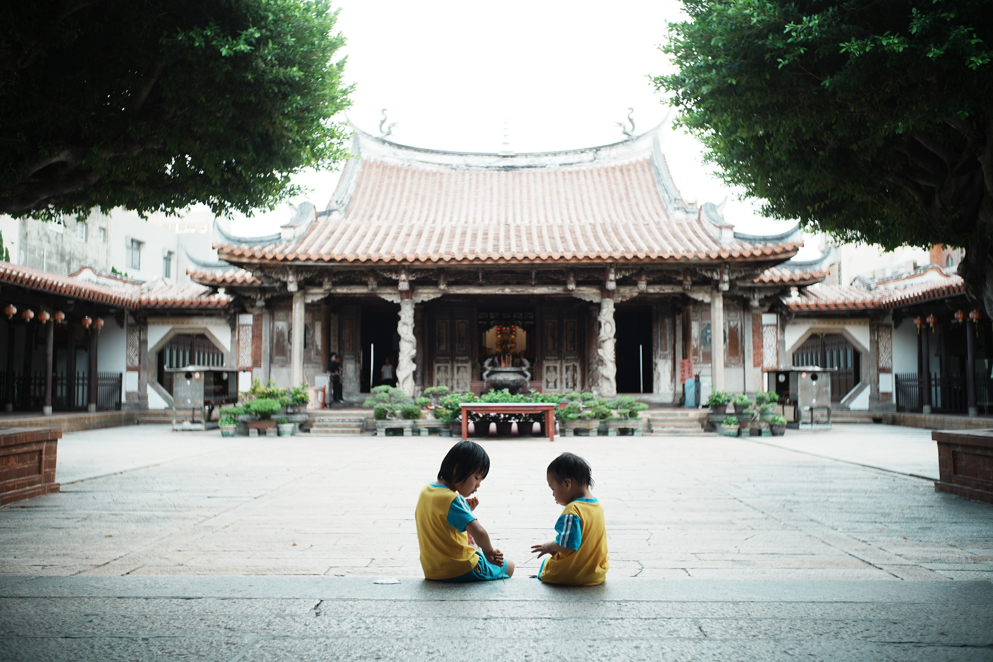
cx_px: 496
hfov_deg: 54.4
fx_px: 965
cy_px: 331
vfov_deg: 37.9
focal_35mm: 35
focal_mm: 35
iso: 100
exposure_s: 1/200
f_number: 2
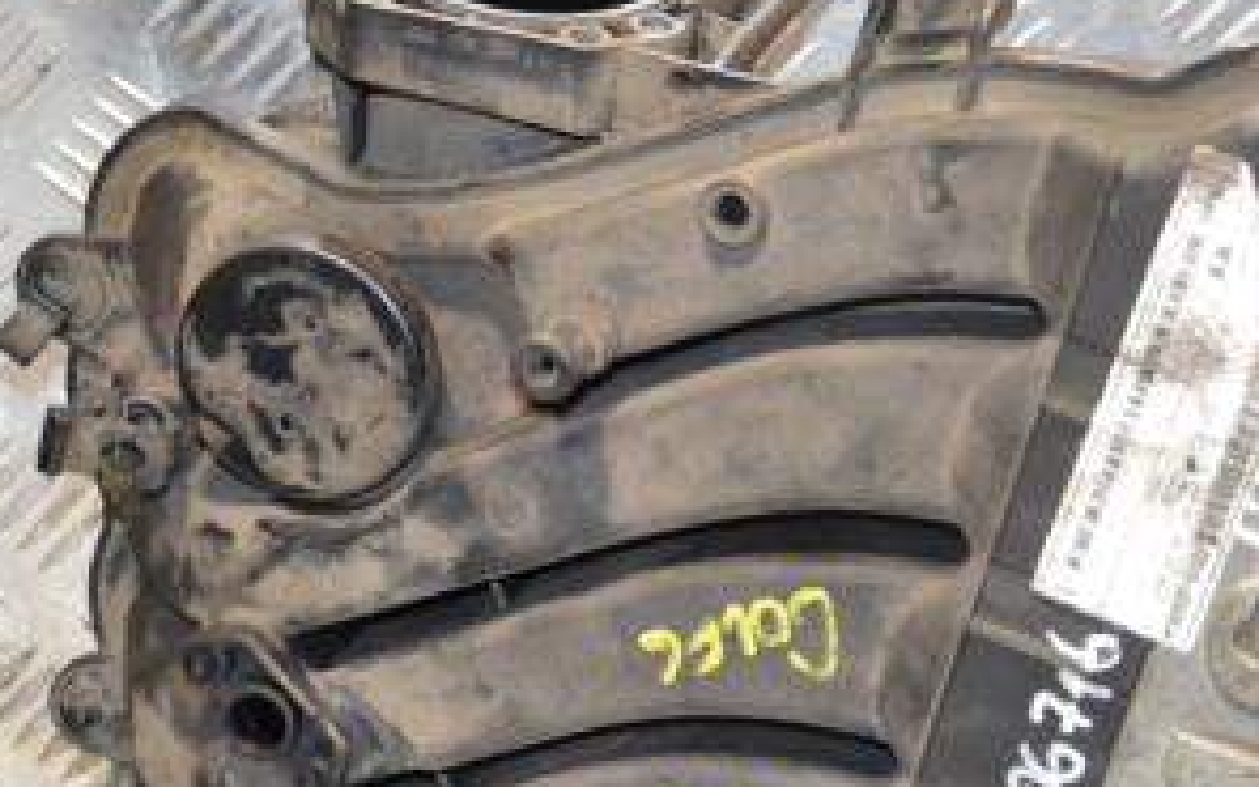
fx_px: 4461
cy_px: 587
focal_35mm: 130
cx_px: 1042
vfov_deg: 10.1
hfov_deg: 15.9
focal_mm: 42
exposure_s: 1/60
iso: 800
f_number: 4.8
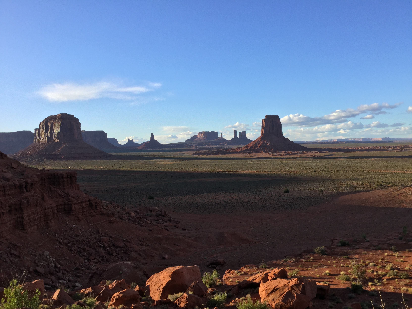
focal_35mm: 31
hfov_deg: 58.4
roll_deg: +2.2
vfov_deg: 45.4
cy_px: 154
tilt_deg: -2.2
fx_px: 369
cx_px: 206
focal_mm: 3.3
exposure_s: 1/631
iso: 25
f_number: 2.4
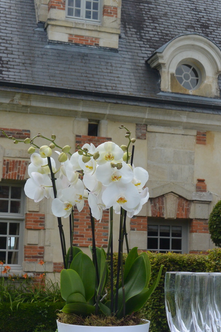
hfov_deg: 21.9
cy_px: 201
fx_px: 571
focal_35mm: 62
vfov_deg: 32.3
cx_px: 116
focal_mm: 17.5
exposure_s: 1/500
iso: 220
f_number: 4.5
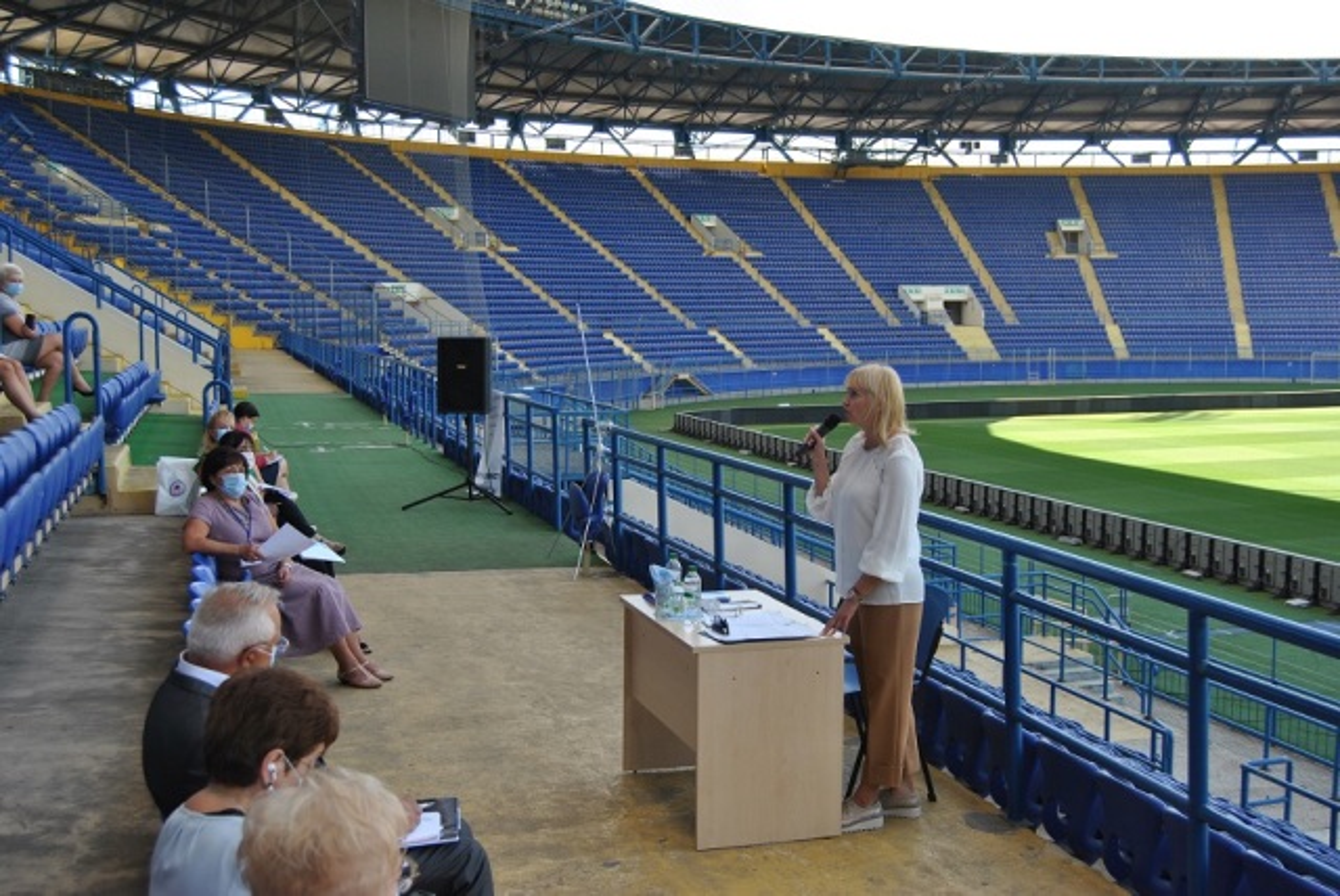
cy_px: 448
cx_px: 670
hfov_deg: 49.5
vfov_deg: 34.3
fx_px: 1453
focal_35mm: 39
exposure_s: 1/125
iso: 140
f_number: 5.6
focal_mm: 26
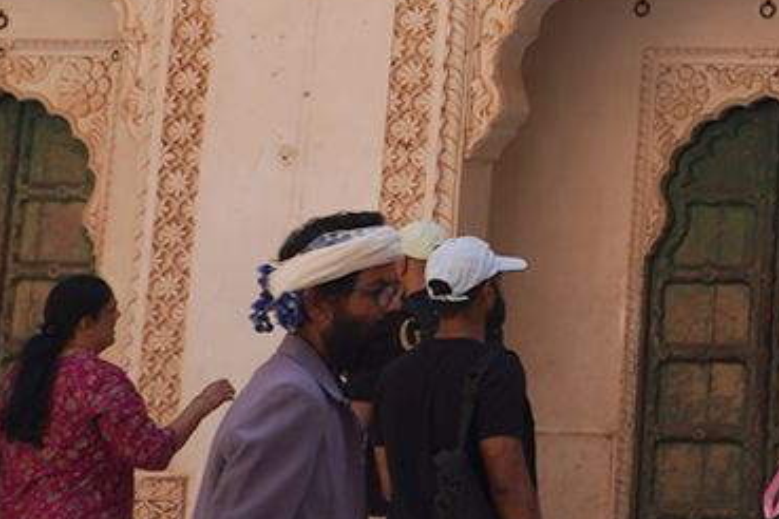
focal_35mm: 130
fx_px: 2813
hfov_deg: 14.0
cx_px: 1417
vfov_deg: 10.0
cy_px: -380
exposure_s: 1/100
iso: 100
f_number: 11
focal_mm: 24
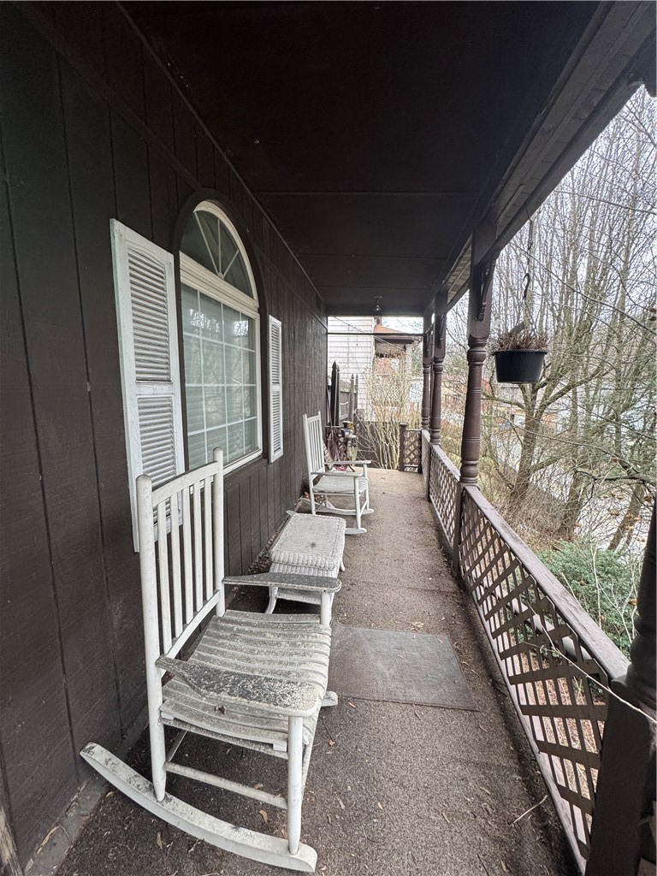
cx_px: 328
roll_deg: +0.2
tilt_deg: -8.7
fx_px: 354
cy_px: 438
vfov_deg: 102.1
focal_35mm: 14
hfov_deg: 85.7
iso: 250
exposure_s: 1/99
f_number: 2.2
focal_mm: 2.22
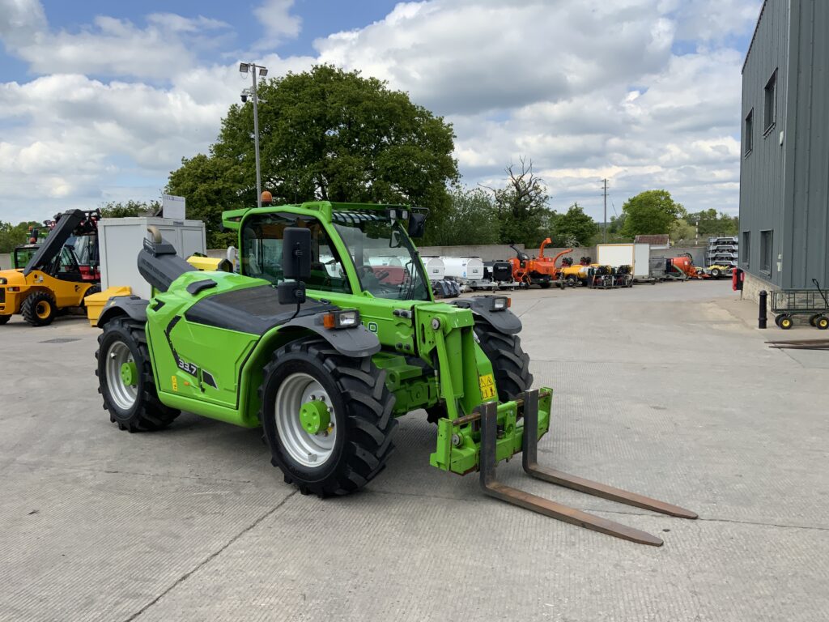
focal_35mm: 29
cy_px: 311
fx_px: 695
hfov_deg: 61.7
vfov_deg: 48.2
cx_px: 414
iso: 16
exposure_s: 1/1786
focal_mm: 3
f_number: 1.8
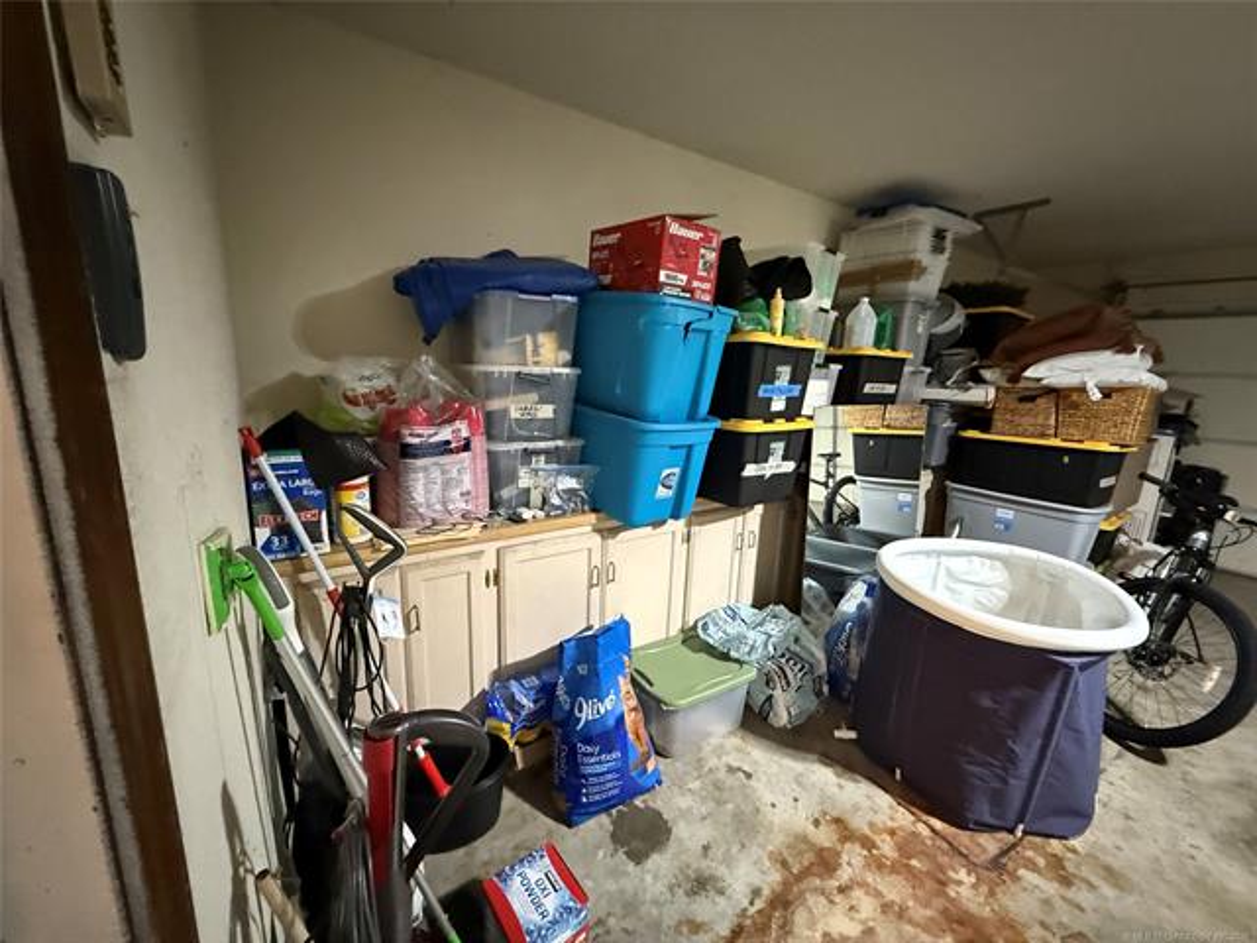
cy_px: 472
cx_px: 628
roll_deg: -1.9
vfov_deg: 85.7
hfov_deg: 102.1
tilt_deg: -10.9
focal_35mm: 14
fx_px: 508
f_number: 2.2
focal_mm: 2.22
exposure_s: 1/40
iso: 1250
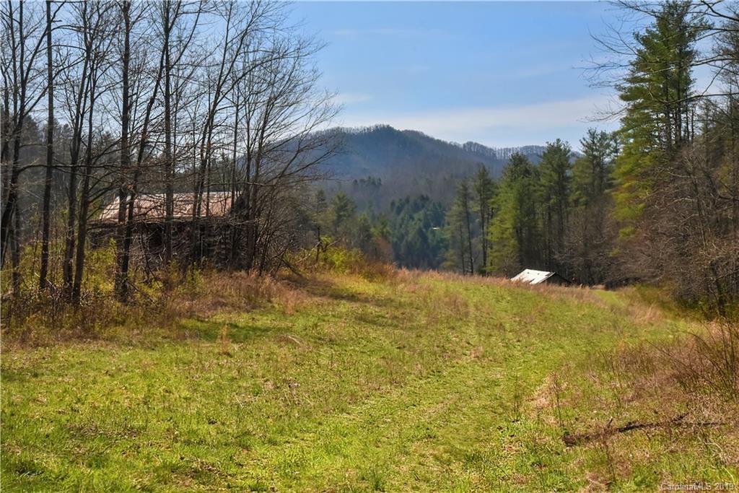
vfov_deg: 21.9
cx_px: 370
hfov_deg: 32.4
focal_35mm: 62
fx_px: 1273
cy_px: 246
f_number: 13
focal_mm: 62
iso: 4000
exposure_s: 1/2500
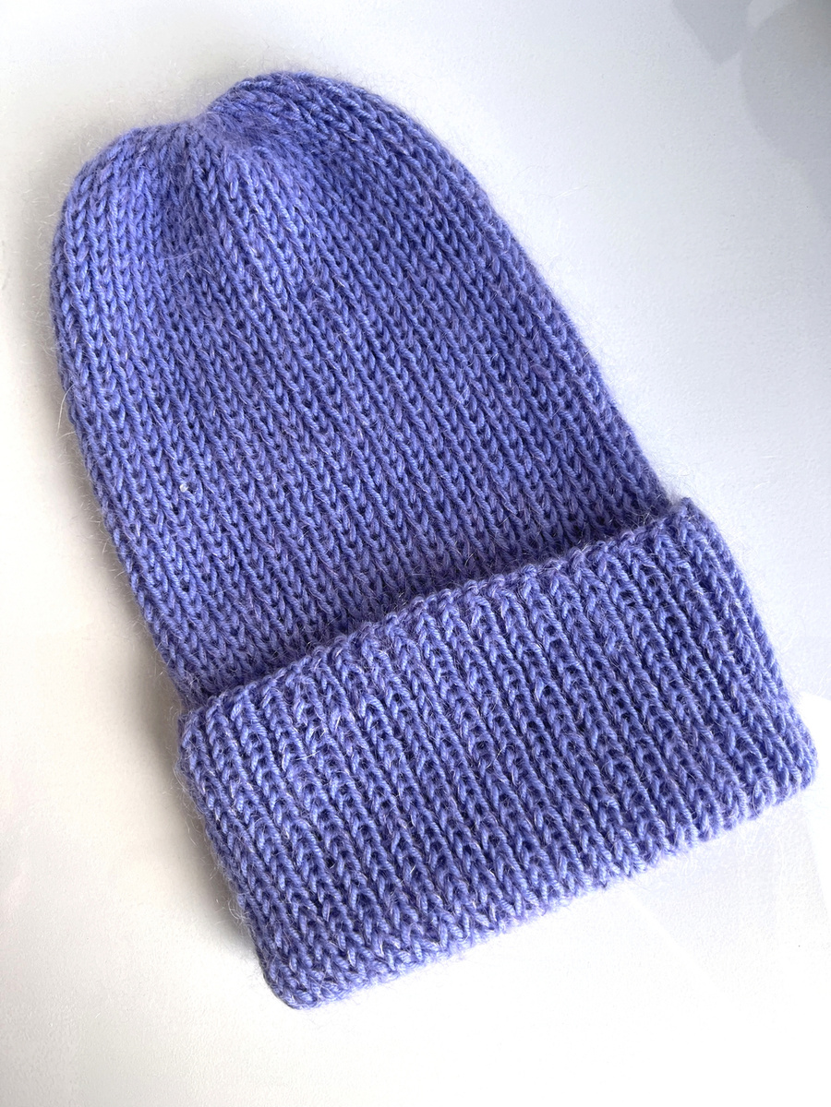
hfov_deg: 53.1
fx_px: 832
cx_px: 416
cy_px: 554
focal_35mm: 26
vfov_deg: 67.3
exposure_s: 1/121
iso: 50
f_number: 1.5
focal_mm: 5.7
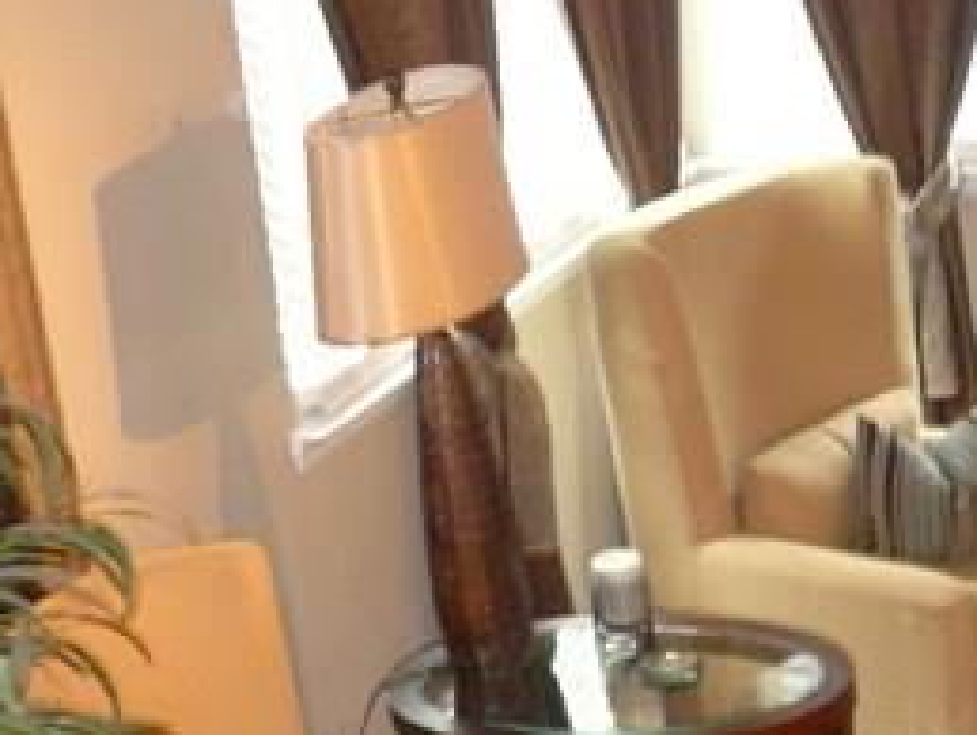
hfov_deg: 16.2
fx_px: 3136
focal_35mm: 111
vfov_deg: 13.2
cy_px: 667
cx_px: 1454
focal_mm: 4.6
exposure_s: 1/8
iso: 250
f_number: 2.8
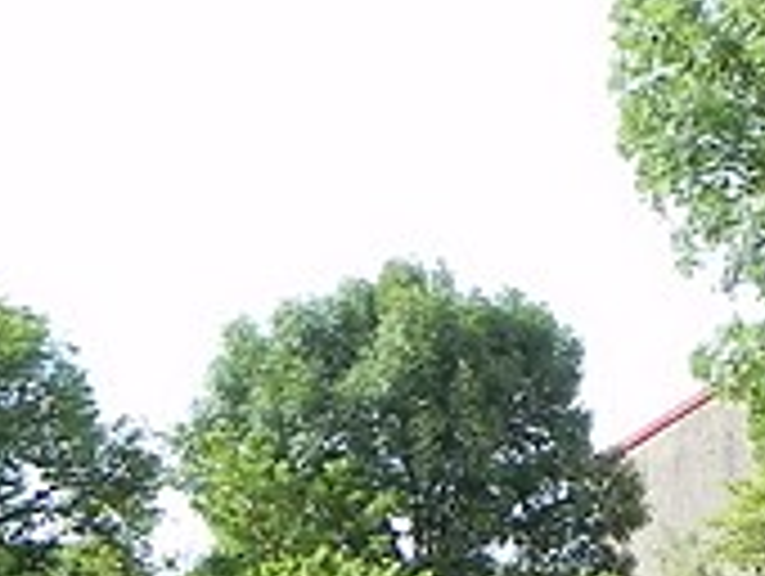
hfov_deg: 12.8
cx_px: 1413
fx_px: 3076
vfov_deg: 10.5
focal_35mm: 139
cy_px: 698
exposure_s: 1/246
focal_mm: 6.6
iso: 160
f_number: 5
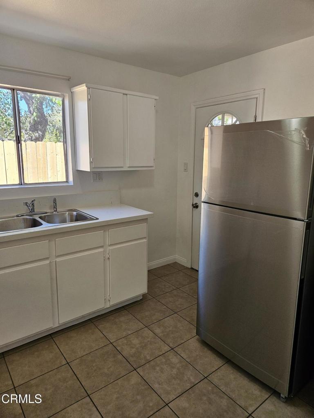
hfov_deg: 58.9
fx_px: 278
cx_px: 157
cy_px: 209
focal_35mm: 23
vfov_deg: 73.9
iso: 80
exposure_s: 1/120
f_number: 1.8
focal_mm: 5.4
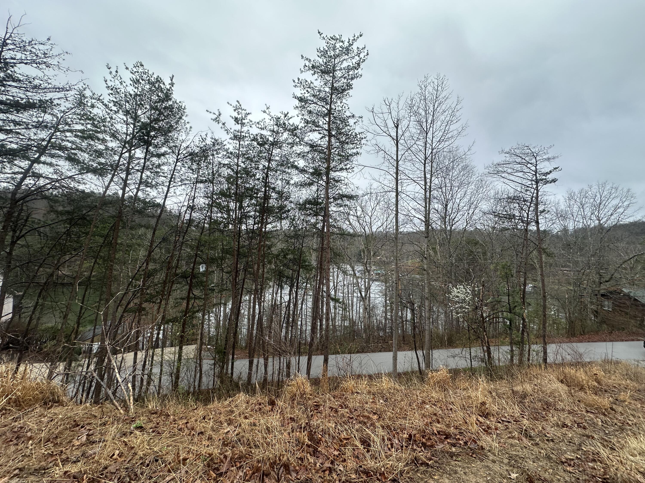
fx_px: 261
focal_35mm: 14
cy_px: 242
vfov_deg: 85.7
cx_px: 322
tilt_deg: +1.9
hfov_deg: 102.1
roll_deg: -2.8
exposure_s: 1/477
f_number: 2.2
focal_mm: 2.22
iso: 40
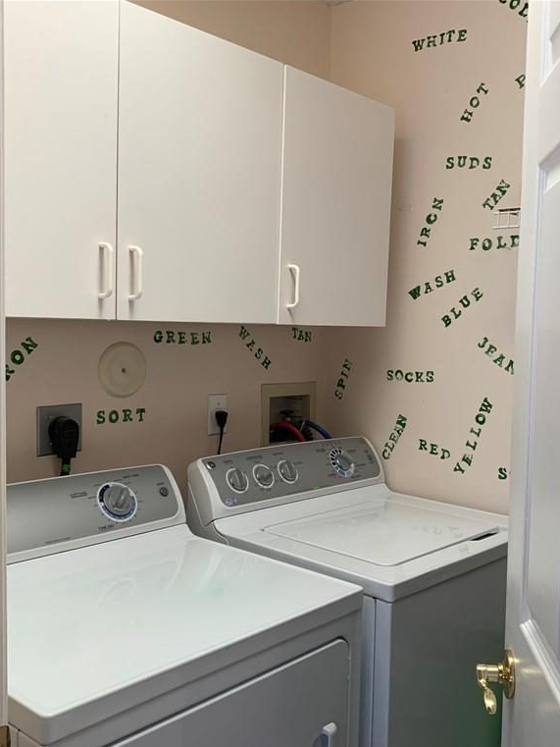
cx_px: 326
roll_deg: -0.6
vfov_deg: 52.6
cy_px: 376
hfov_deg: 40.6
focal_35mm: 35
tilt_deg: -3.0
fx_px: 755
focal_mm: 4.25
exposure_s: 1/120
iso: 100
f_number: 1.8
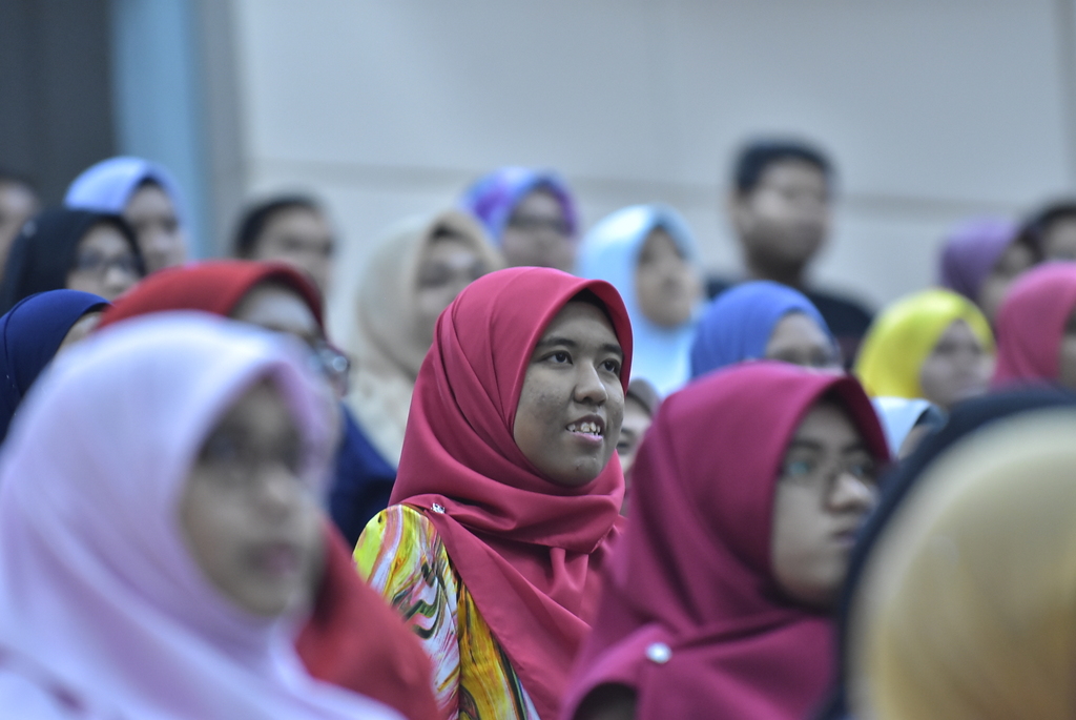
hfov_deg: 6.9
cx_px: 538
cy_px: 360
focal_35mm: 300
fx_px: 8975
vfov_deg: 4.6
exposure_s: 1/100
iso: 2500
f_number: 2.8
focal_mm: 200
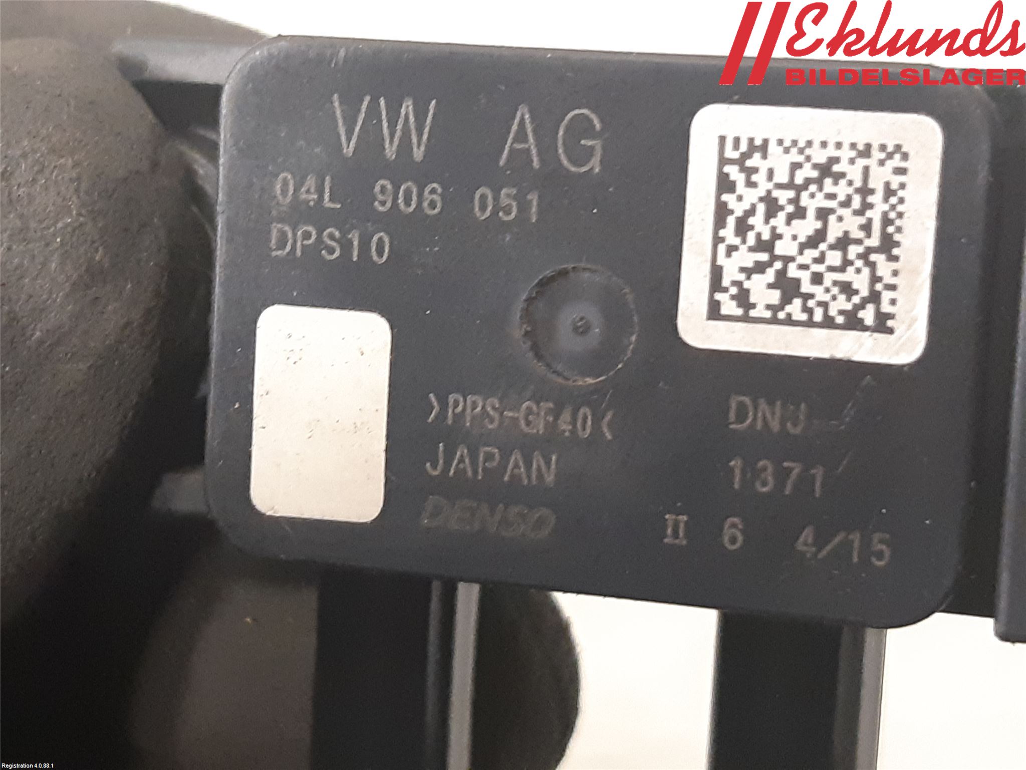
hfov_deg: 67.3
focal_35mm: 26
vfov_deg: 53.1
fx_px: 771
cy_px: 385
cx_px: 513
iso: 400
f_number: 1.7
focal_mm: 3.93
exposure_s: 1/25
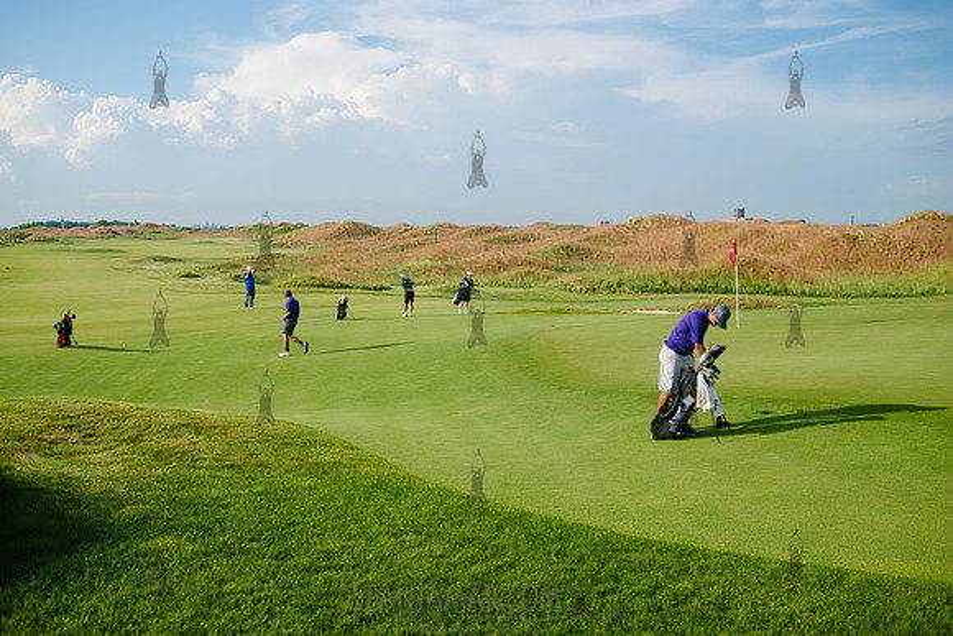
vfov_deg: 37.9
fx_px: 927
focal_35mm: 35
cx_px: 476
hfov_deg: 54.4
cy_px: 318
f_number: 4
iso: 100
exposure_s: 1/1000
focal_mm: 35
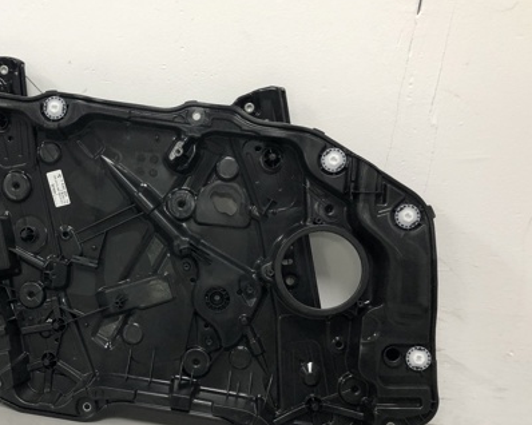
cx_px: 148
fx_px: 692
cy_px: 266
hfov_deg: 41.1
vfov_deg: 34.0
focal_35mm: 44
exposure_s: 1/33
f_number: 1.8
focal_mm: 4
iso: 40
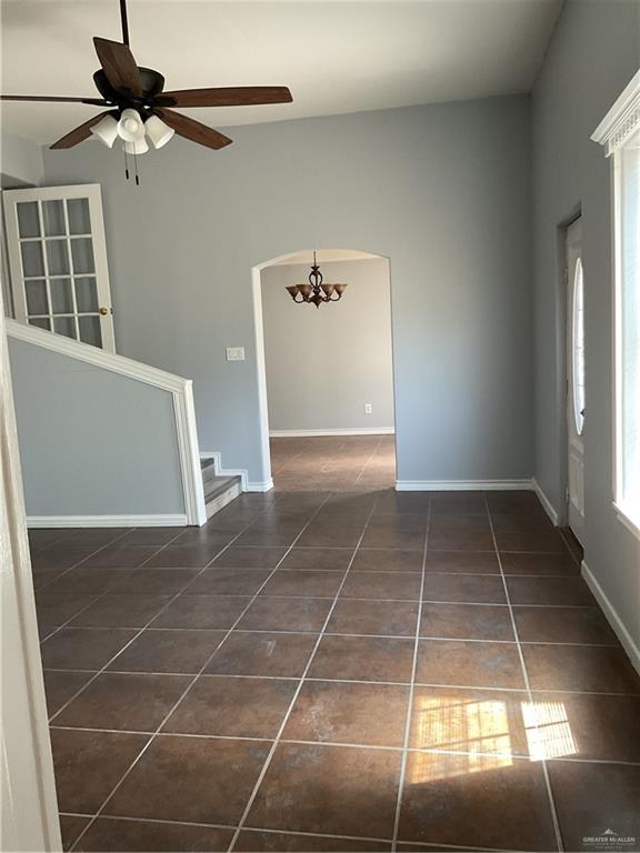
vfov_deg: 61.7
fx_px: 715
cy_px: 426
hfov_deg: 48.2
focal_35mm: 29
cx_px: 320
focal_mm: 3
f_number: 1.8
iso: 100
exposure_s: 1/50
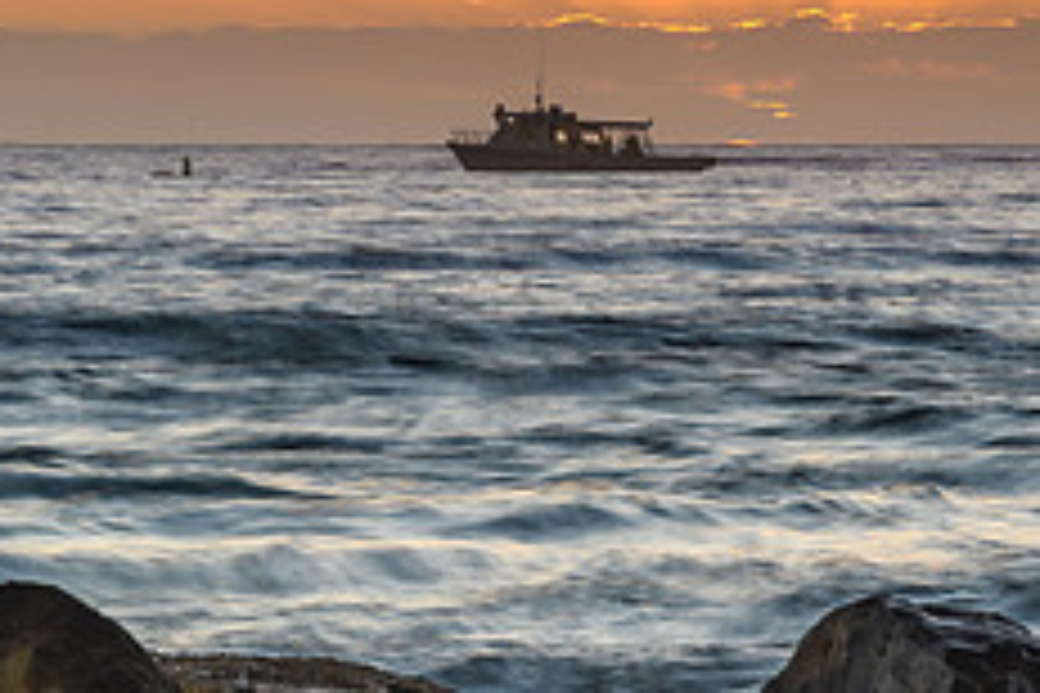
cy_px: 340
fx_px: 8753
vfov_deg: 4.5
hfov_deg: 6.8
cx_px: 482
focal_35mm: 303
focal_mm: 80
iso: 100
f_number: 8
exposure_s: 1/2
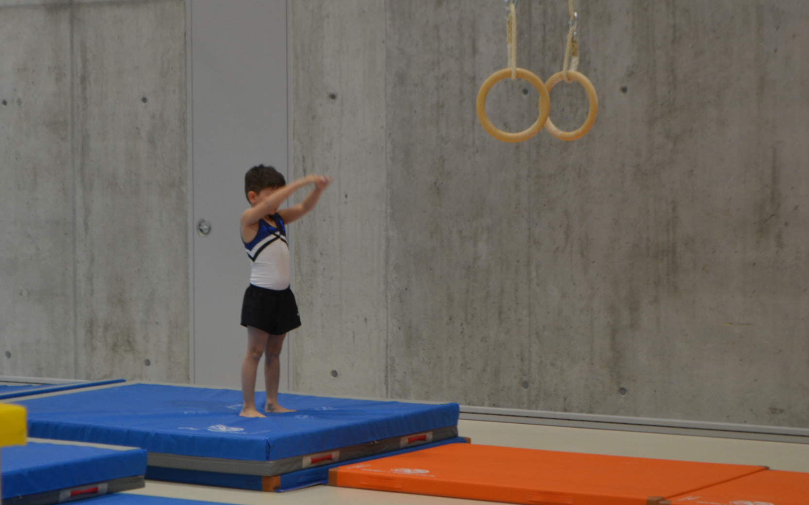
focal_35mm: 104
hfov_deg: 20.1
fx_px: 2284
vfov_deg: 12.6
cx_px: 327
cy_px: 265
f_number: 5.6
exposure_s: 1/60
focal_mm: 55
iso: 720
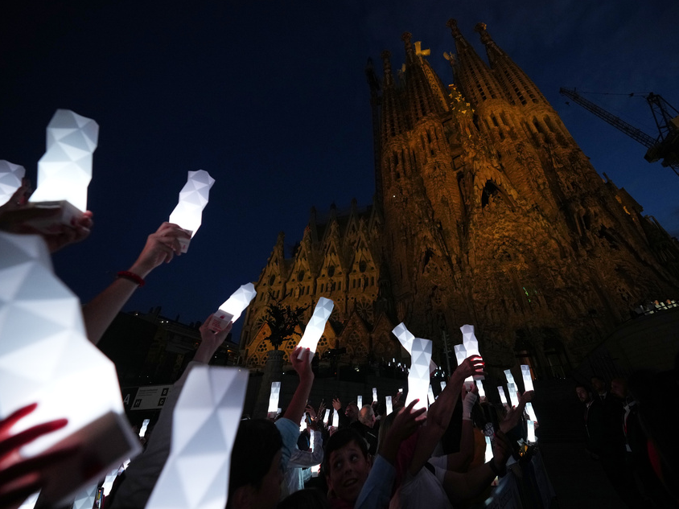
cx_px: 375
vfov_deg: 85.6
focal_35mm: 14
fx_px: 275
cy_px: 240
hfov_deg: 101.7
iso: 2500
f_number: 2.8
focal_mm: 12
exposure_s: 1/100
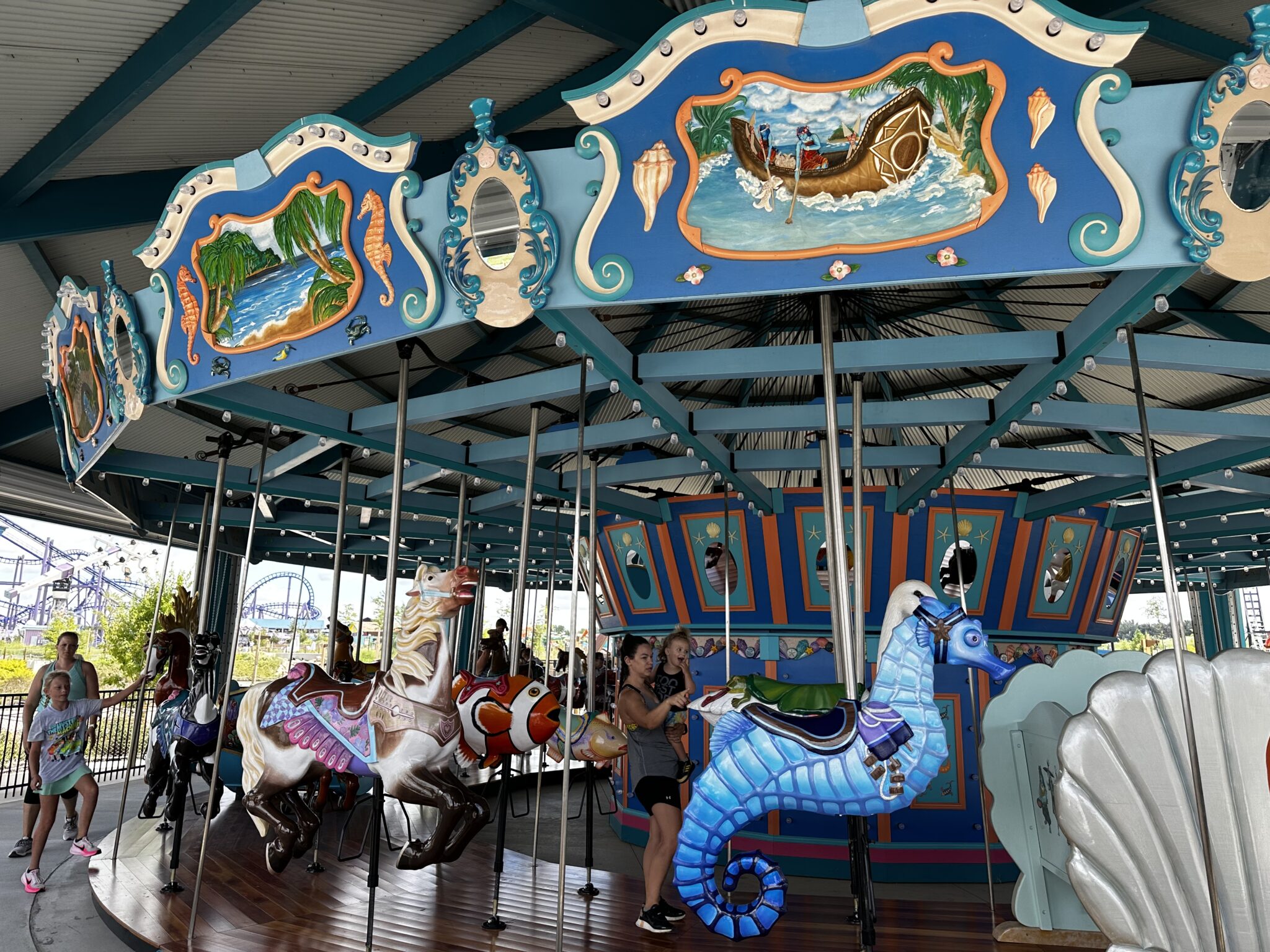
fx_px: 881
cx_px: 635
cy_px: 476
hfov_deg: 71.6
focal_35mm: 24
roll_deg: -1.1
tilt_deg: +12.9
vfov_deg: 56.8
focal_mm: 6.86
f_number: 1.78
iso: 80
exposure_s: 1/564
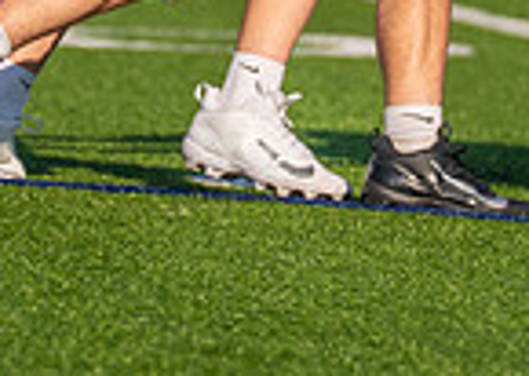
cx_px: 108
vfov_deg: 1.1
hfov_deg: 1.5
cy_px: -328
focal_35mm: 1351
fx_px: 20260
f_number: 2.8
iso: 125
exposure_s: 1/4000
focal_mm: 200
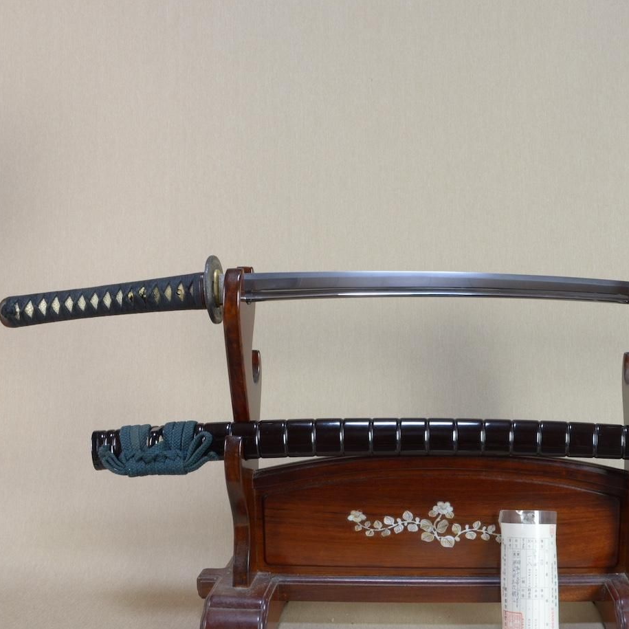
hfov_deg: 42.0
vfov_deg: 42.8
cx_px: 441
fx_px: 802
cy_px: 315
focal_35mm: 39
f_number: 11
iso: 400
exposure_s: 1/2
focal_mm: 20
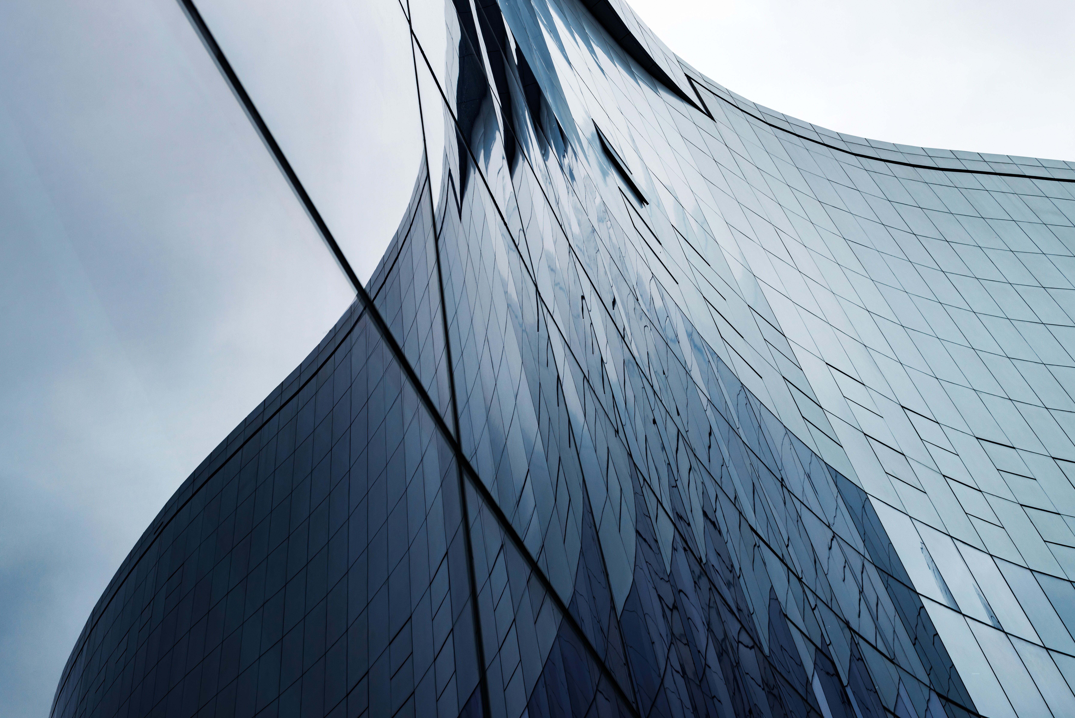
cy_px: 349
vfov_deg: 41.1
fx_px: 956
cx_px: 540
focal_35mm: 32
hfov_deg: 58.7
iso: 200
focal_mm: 31
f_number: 8
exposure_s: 1/160
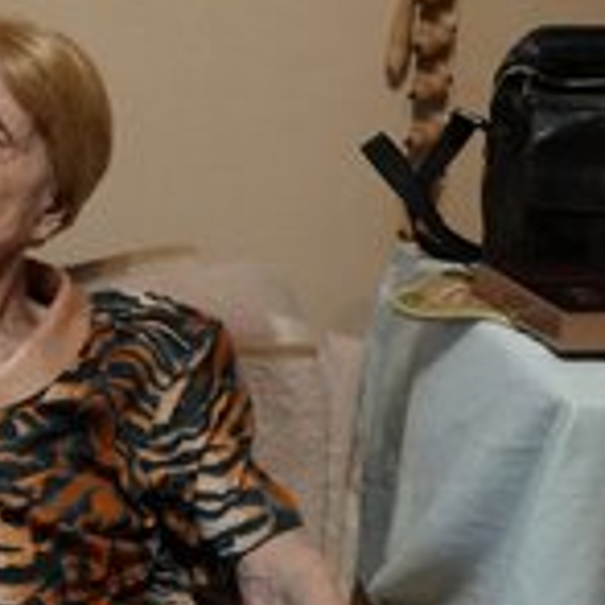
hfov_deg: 18.7
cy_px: 418
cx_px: -119
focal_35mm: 88
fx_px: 1740
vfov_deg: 19.6
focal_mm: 38
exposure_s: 1/160
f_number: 4
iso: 10000
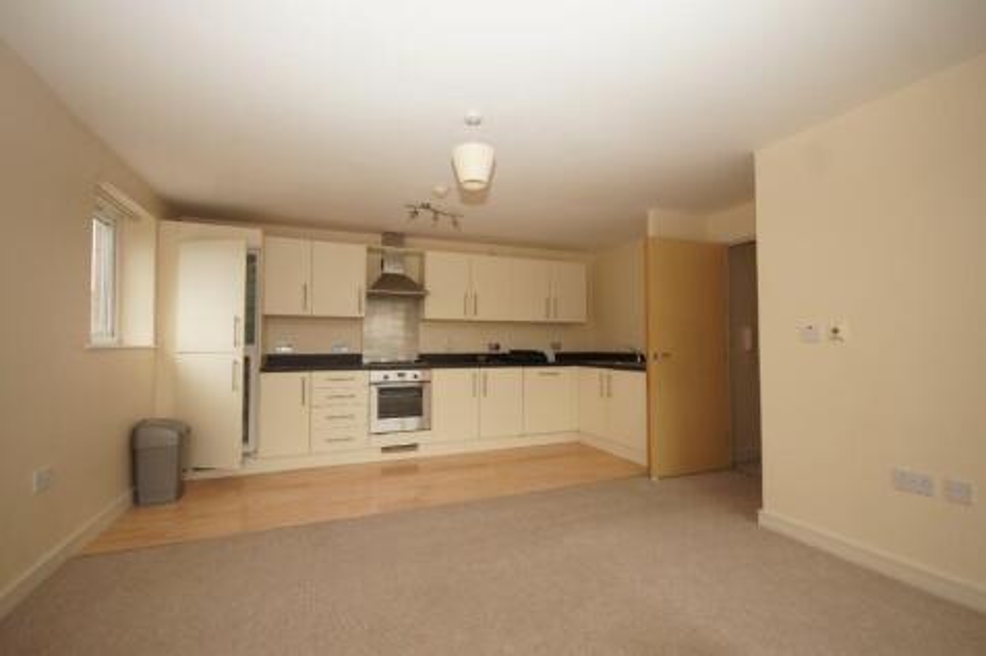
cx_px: 493
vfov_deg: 77.3
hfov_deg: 100.4
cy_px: 328
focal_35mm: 15
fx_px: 411
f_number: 4
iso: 100
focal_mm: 10
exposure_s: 1/60
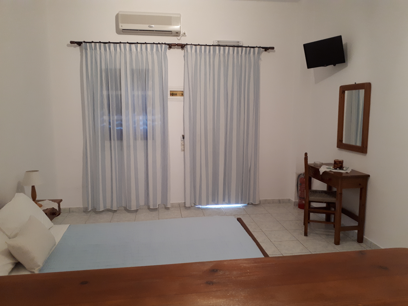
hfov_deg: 65.3
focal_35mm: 27
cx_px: 204
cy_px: 153
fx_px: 318
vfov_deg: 51.4
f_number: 1.9
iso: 250
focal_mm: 3.6
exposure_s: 1/17
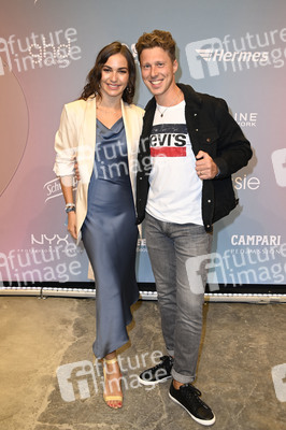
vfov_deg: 53.2
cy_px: 215
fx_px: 430
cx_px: 143
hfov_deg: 36.8
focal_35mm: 36
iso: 400
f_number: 5.6
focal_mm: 36
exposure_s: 1/160
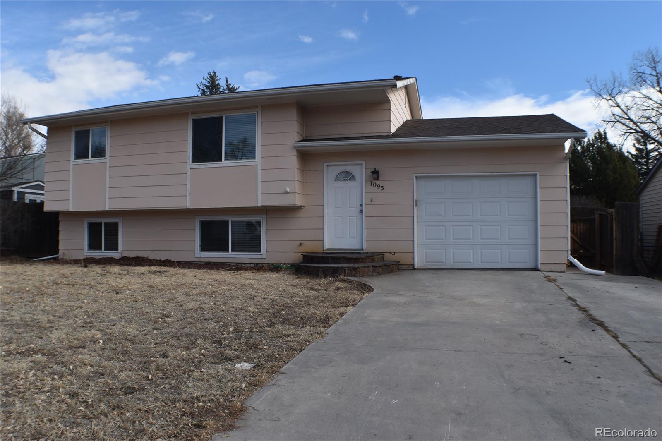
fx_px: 662
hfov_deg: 53.1
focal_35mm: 36
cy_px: 220
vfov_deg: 36.9
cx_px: 331
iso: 200
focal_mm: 24
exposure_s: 1/320
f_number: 9
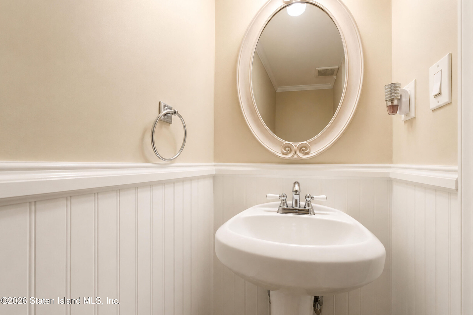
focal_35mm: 15
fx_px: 197
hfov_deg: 100.4
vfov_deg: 77.3
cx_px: 236
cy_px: 158
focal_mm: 10
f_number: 5
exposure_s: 1/100
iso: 2000
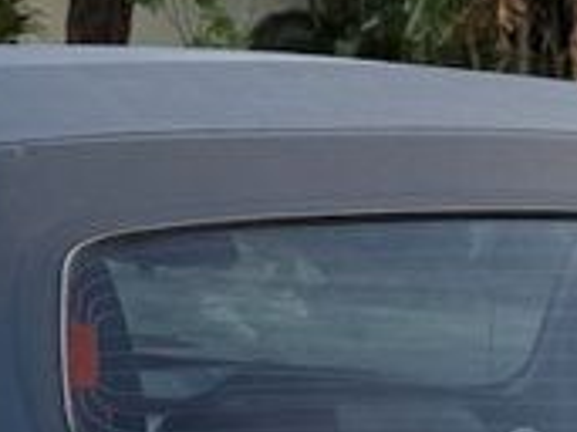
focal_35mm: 144
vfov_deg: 9.1
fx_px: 2399
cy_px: 1080
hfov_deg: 13.2
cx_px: 766
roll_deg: -3.5
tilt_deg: -20.6
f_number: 1.78
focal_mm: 6.76
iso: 80
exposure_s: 1/145
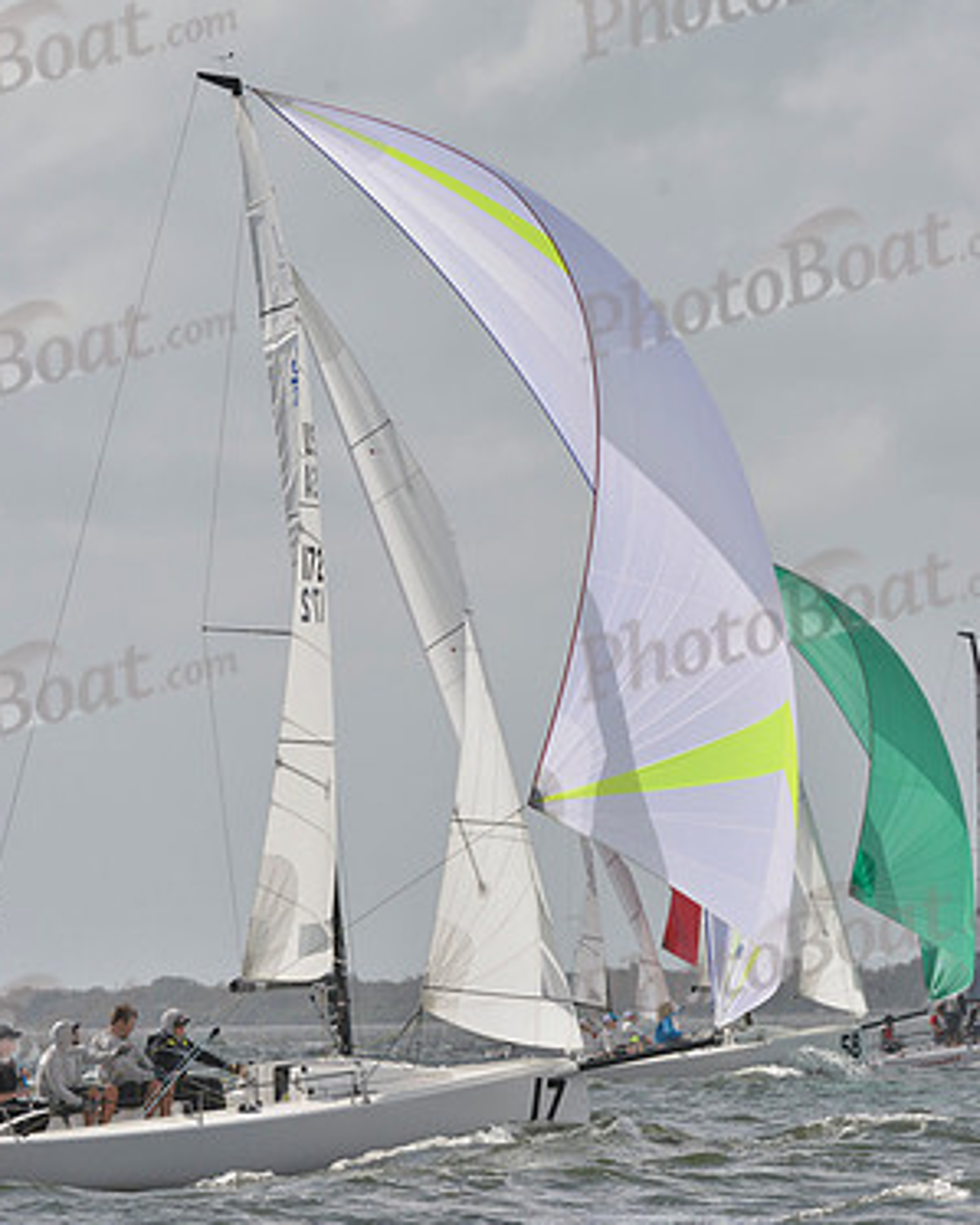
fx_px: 10555
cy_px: 495
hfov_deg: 5.3
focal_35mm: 291
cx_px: 408
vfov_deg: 6.6
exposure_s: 1/1600
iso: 400
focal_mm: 200
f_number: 10
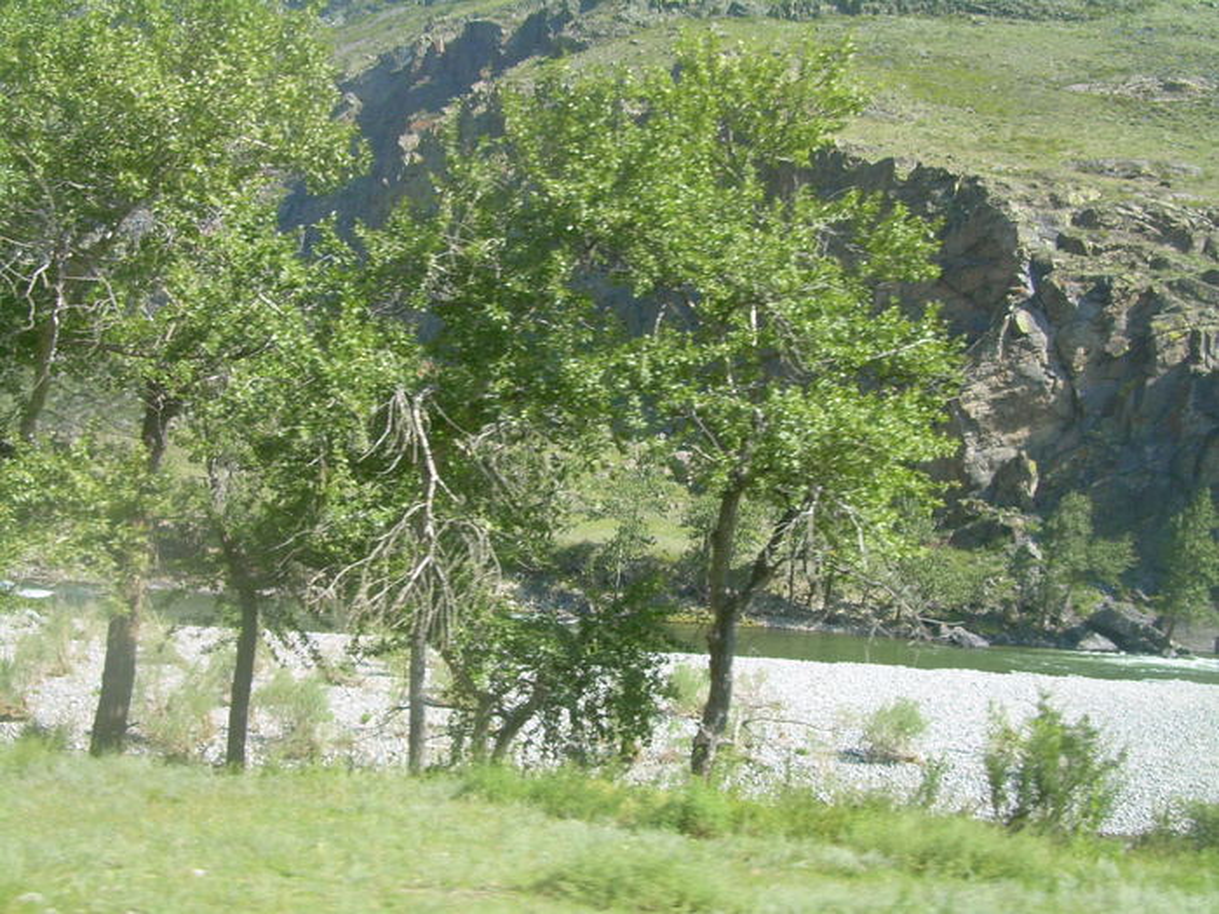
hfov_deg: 42.9
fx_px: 1549
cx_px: 610
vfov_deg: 32.9
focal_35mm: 44
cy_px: 457
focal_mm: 7.2
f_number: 4.8
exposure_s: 1/149
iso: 50
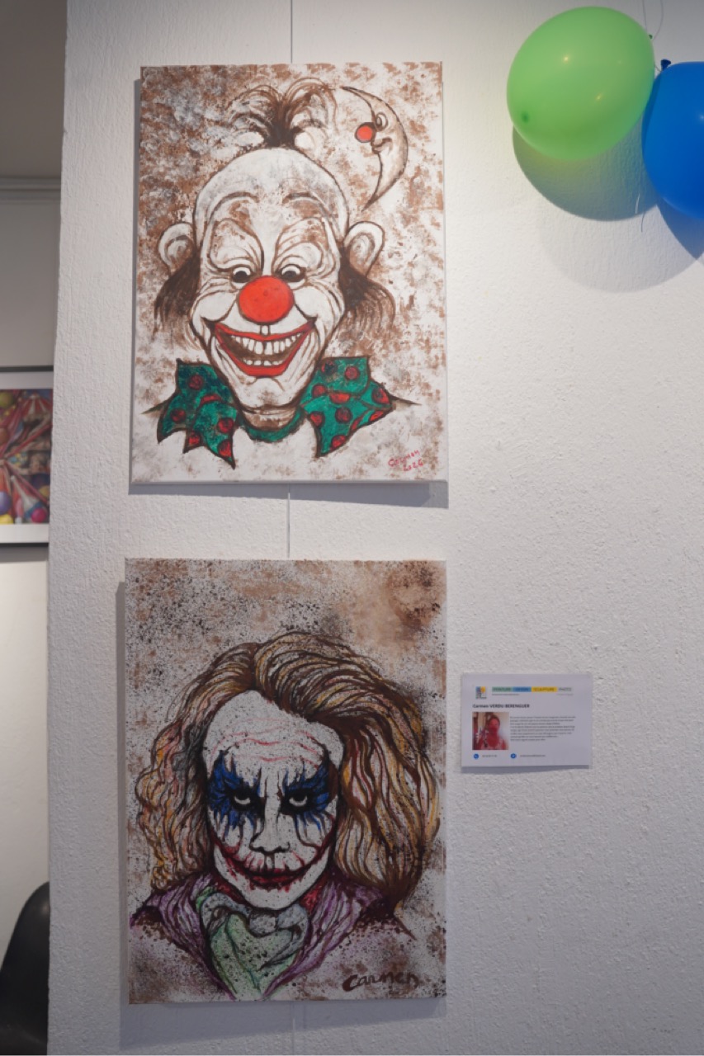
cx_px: 352
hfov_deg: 44.0
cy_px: 528
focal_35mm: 30
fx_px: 871
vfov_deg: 62.4
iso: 250
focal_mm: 29.7
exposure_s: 1/160
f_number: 4
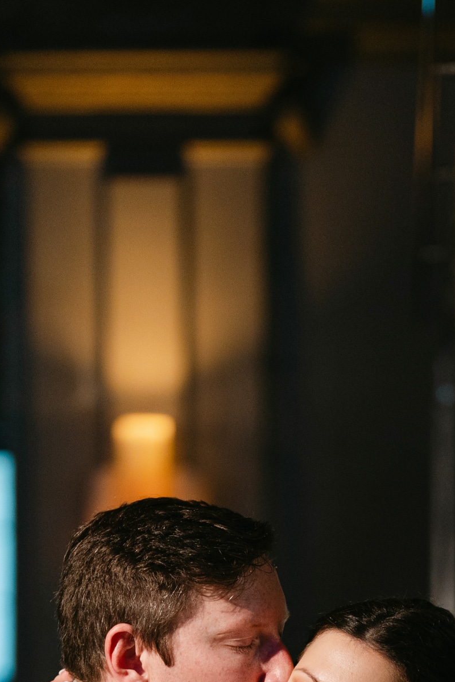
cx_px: 457
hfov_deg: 9.1
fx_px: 2844
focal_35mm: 150
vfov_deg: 13.2
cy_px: 868
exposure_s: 1/400
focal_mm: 50
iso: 400
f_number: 1.2
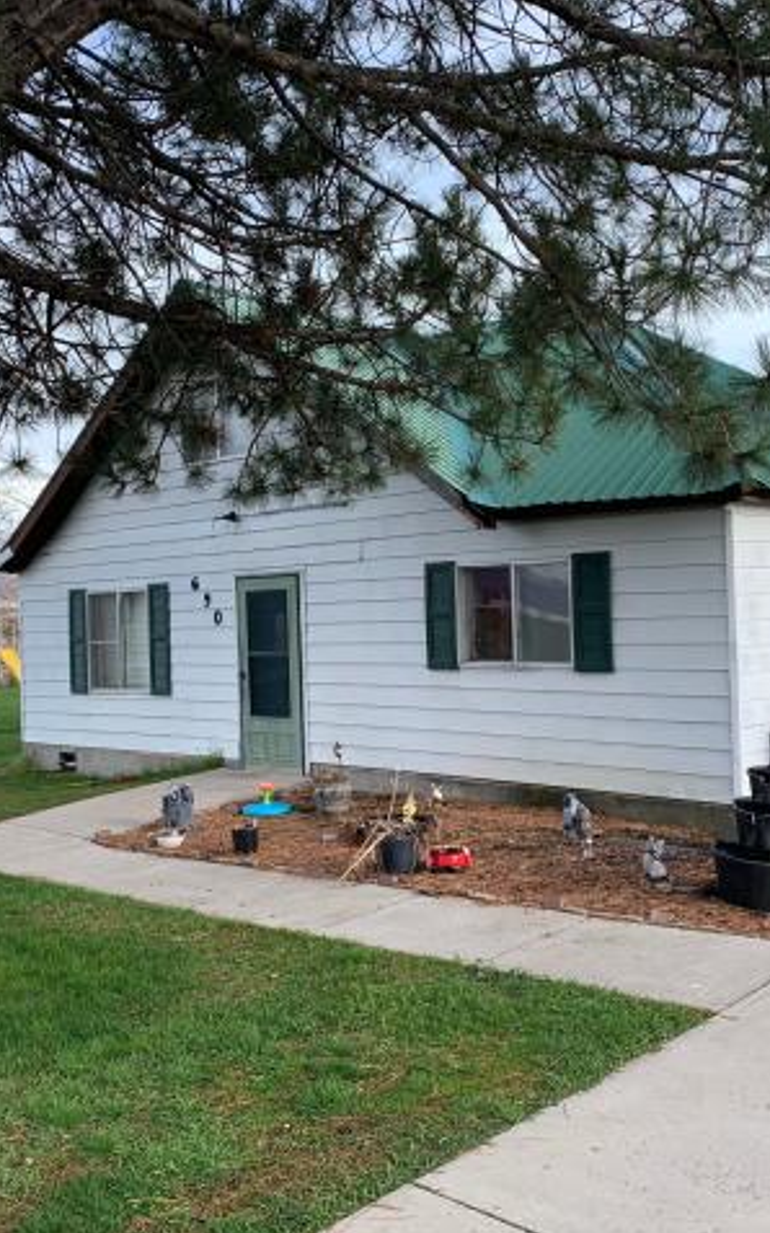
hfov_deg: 34.4
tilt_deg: +0.1
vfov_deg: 52.8
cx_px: 357
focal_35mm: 37
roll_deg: +1.0
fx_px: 1243
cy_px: 618
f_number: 1.8
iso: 25
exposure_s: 1/696
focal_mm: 4.25
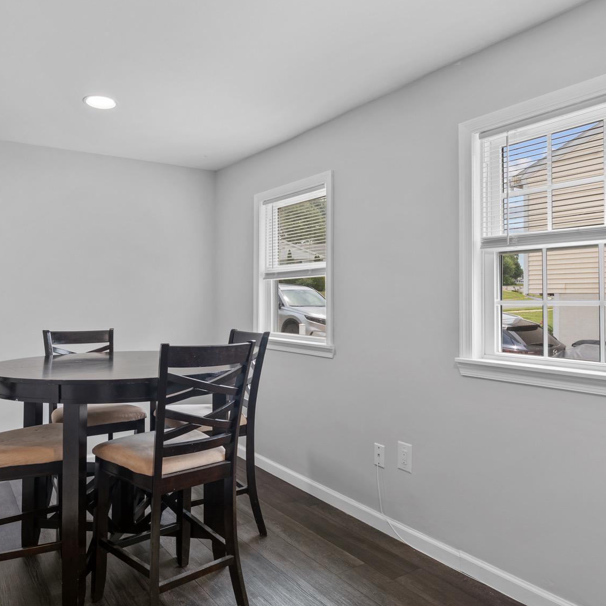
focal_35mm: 24
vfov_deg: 64.5
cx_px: 250
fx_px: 480
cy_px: 298
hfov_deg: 64.1
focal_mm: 15.8
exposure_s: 1/30
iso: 100
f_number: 8
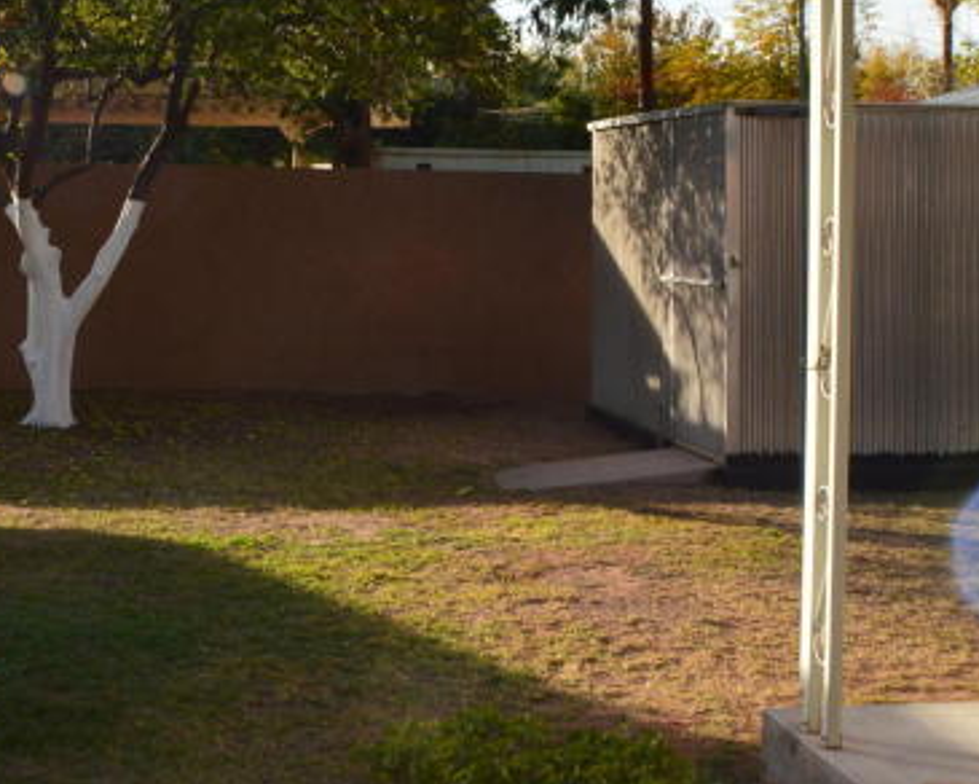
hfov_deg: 21.3
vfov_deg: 17.2
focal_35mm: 89
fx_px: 2579
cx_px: 224
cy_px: 185
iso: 400
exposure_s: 1/320
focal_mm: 20
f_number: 10
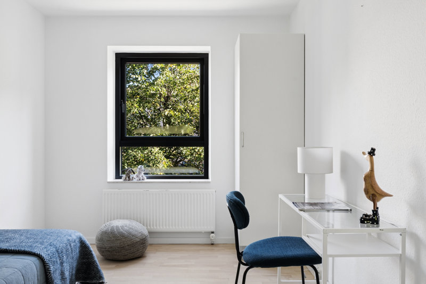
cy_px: 142
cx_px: 213
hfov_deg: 61.9
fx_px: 355
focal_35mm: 30
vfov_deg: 43.6
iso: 160
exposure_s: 1/4
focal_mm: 20
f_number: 11
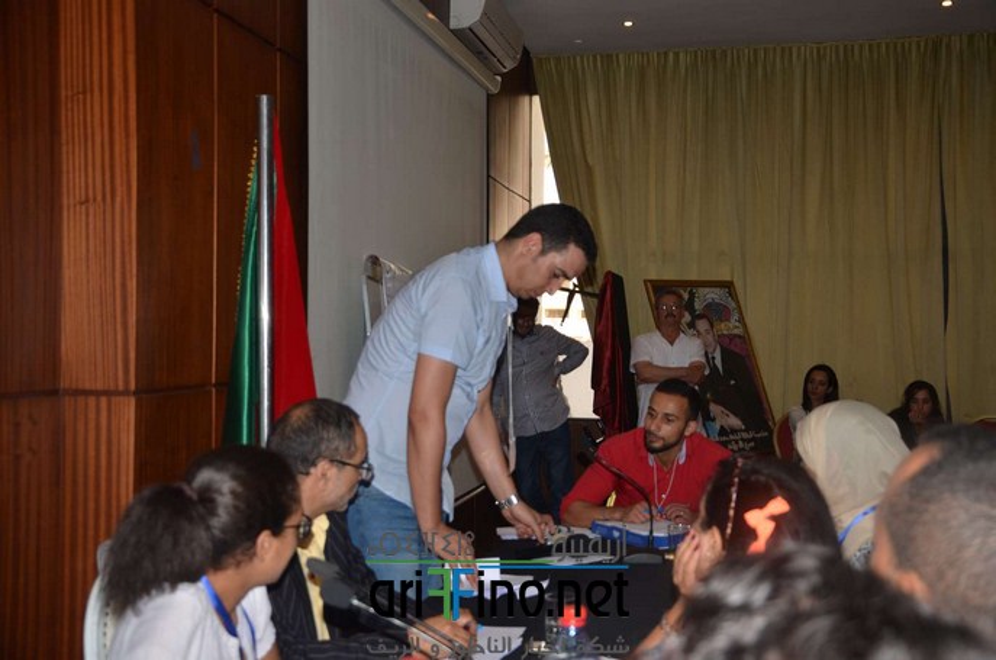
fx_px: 1160
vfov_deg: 31.8
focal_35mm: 42
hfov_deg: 46.5
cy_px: 330
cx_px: 498
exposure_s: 1/60
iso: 100
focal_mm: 28
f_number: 4
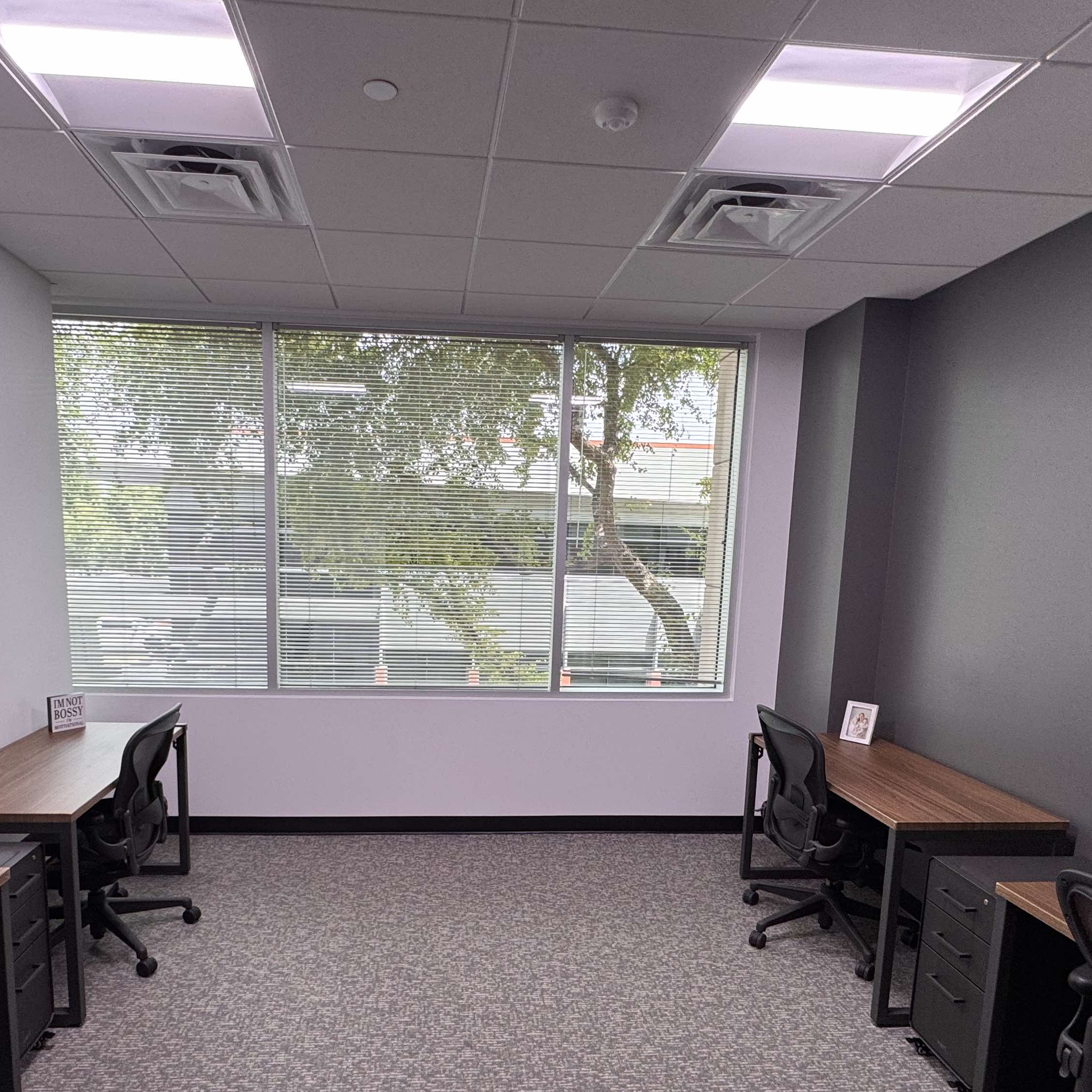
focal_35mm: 22
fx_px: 785
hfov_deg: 69.4
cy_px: 664
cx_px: 479
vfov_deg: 68.8
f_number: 2.2
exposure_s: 1/120
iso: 80
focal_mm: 2.22
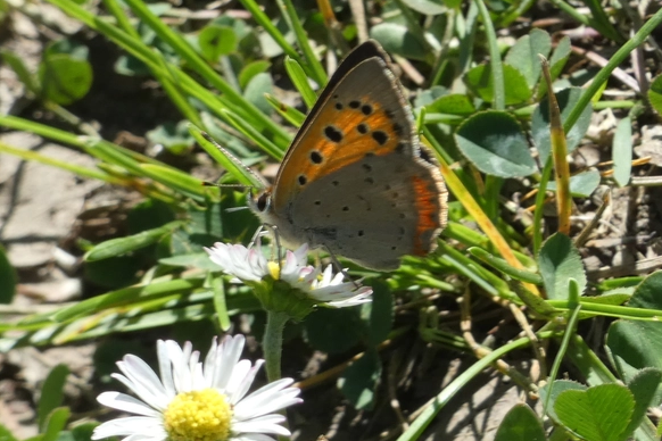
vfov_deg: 3.5
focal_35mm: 388
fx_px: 7134
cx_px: 332
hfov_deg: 5.3
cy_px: 231
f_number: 5.6
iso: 80
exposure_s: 1/100
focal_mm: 60.8
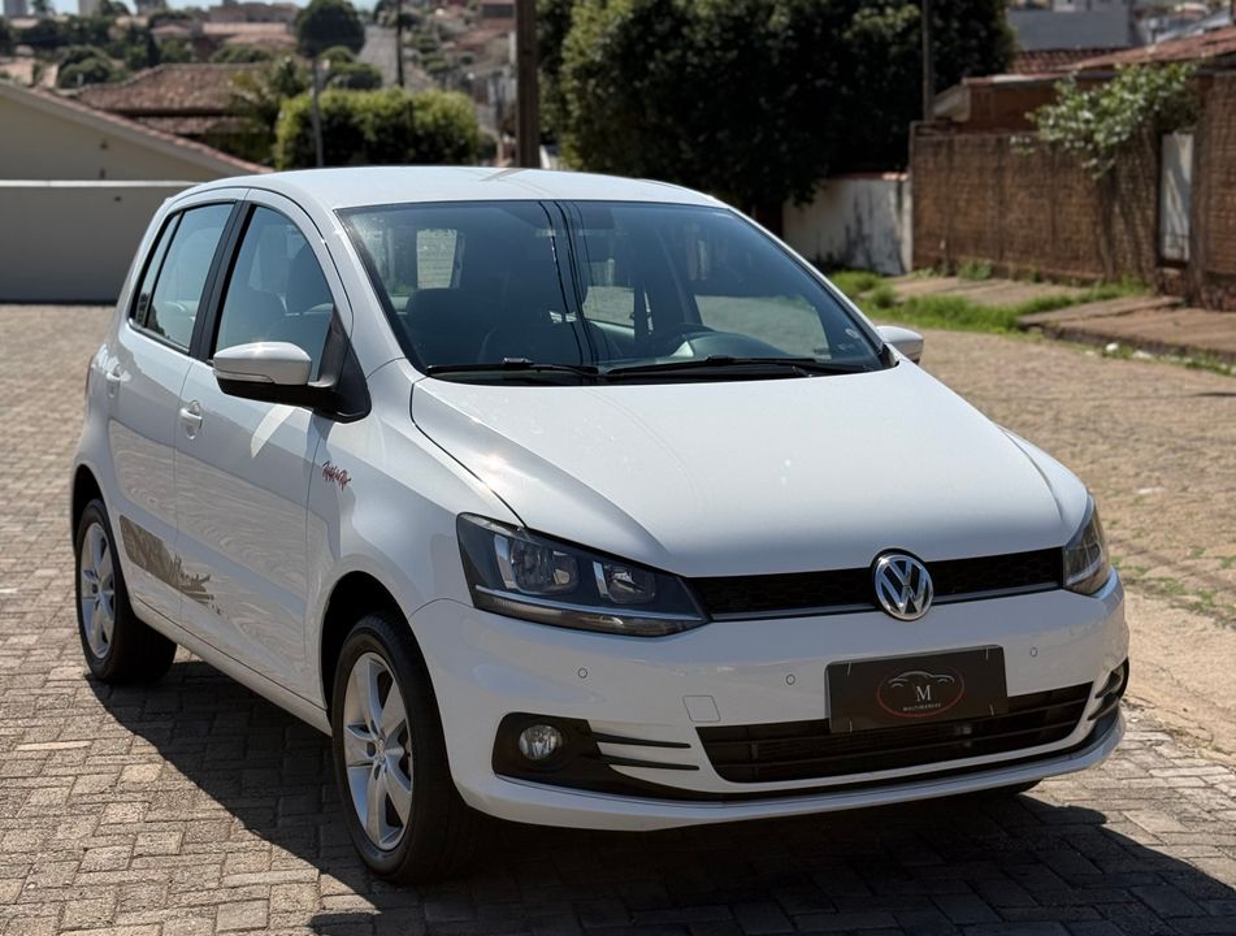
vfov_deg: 30.4
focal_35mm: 48
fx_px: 1720
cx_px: 618
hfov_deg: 39.5
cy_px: 468
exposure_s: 1/7874
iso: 64
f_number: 1.78
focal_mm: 6.76
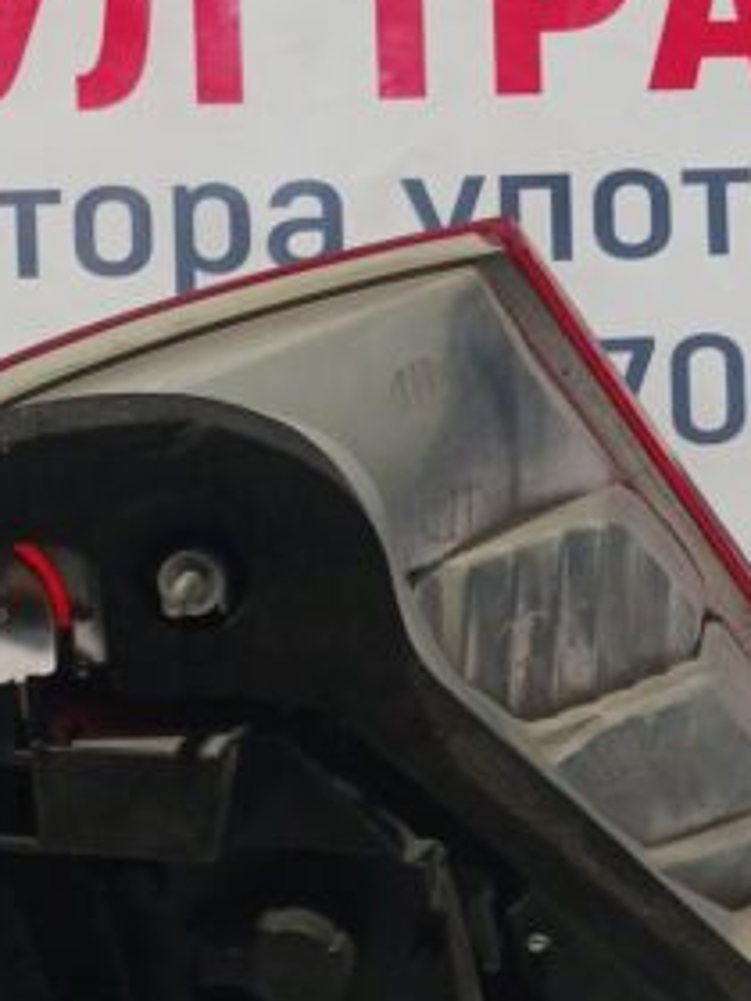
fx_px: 2603
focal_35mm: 90
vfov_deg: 21.6
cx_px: 64
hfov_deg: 16.2
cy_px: 756
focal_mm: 4
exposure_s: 1/50
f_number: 1.8
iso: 400
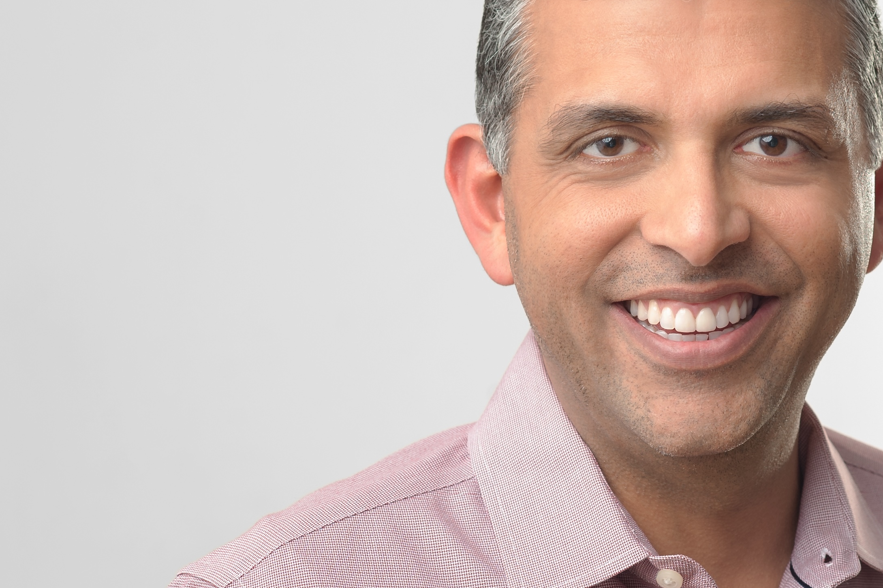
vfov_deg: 8.3
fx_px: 4069
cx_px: 692
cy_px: 337
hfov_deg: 12.3
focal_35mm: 166
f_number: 6.3
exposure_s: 1/160
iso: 100
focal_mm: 85
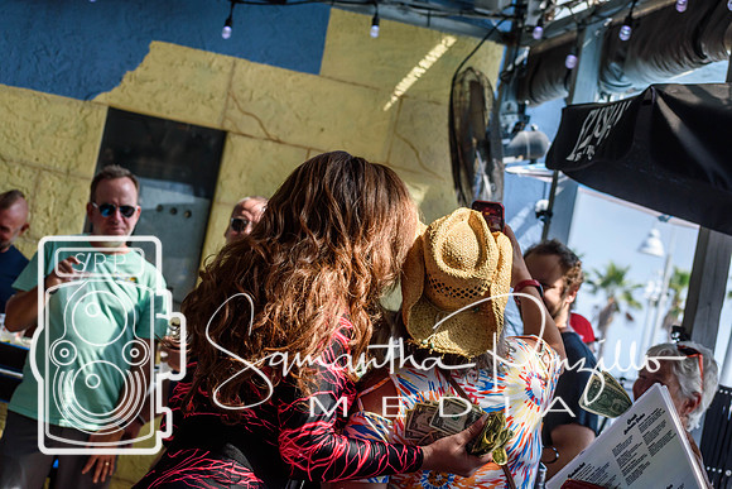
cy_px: 244
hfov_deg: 18.9
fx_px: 2196
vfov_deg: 12.7
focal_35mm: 108
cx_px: 366
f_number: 6.3
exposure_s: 1/640
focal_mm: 72
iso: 200
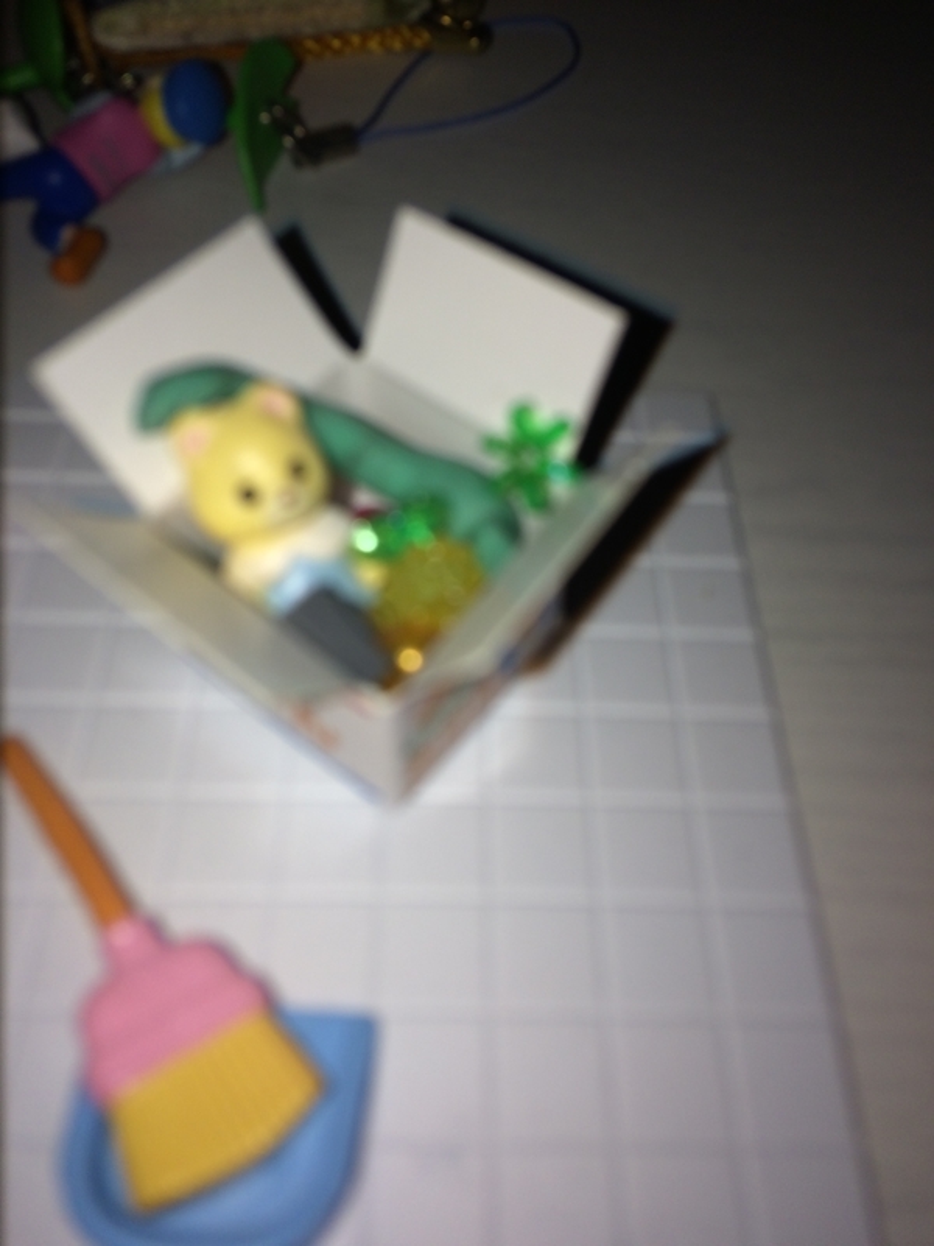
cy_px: 623
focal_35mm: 29
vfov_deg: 61.7
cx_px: 467
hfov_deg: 48.2
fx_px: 1043
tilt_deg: -54.3
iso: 32
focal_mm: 4.15
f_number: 2.2
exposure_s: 1/1368
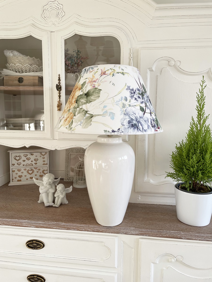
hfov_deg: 53.1
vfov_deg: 67.3
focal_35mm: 26
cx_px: 106
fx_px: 212
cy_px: 141
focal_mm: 4.2
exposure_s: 1/231
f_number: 1.6
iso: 32
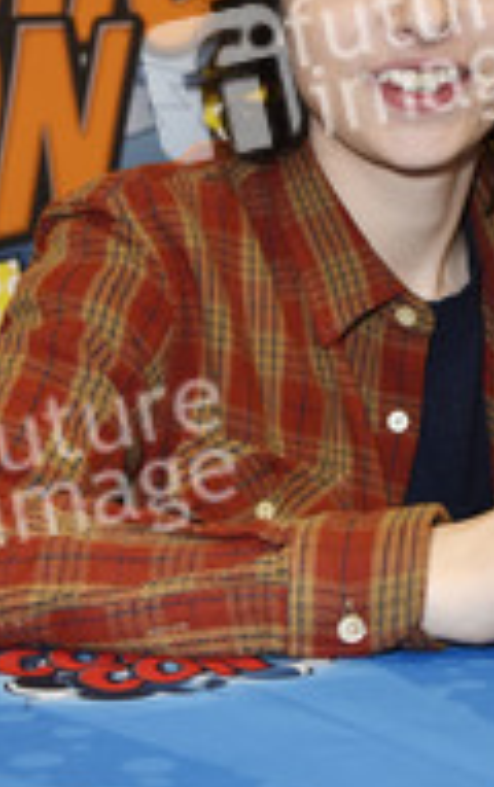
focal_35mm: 98
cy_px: 272
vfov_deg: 21.1
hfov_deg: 13.2
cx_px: 473
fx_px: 2103
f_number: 5.6
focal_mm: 46
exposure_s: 1/125
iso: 1000
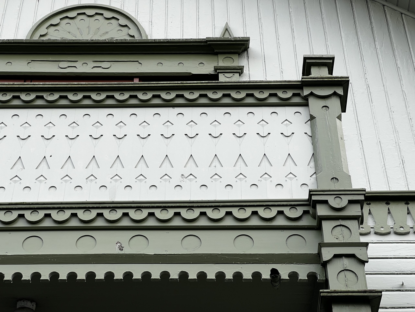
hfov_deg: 25.3
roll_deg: +0.5
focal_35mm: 77
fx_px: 923
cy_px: 156
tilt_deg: +40.4
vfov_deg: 19.1
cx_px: 208
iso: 32
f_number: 2.8
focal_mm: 9
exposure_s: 1/115
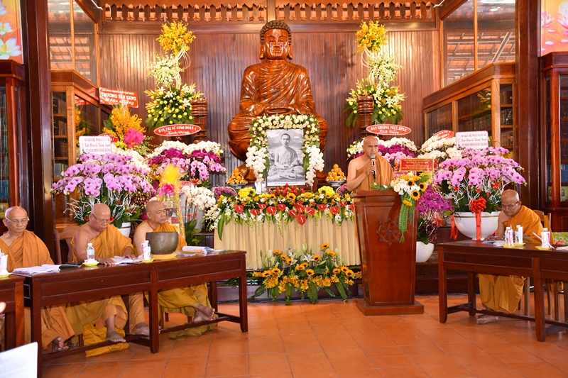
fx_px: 639
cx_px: 284
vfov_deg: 33.0
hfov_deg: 47.9
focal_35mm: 40
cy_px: 189
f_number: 4
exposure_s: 1/10
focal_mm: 27
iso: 200
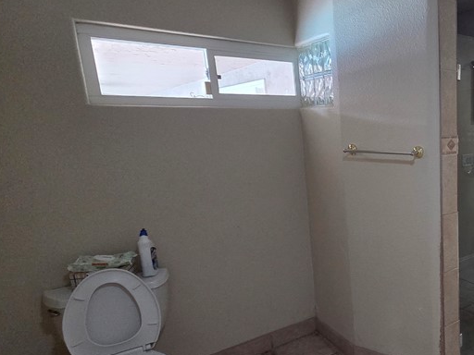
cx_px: 462
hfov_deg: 54.3
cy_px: 198
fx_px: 356
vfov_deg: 52.9
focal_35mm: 26
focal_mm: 2.2
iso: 640
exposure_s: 1/60
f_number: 2.2
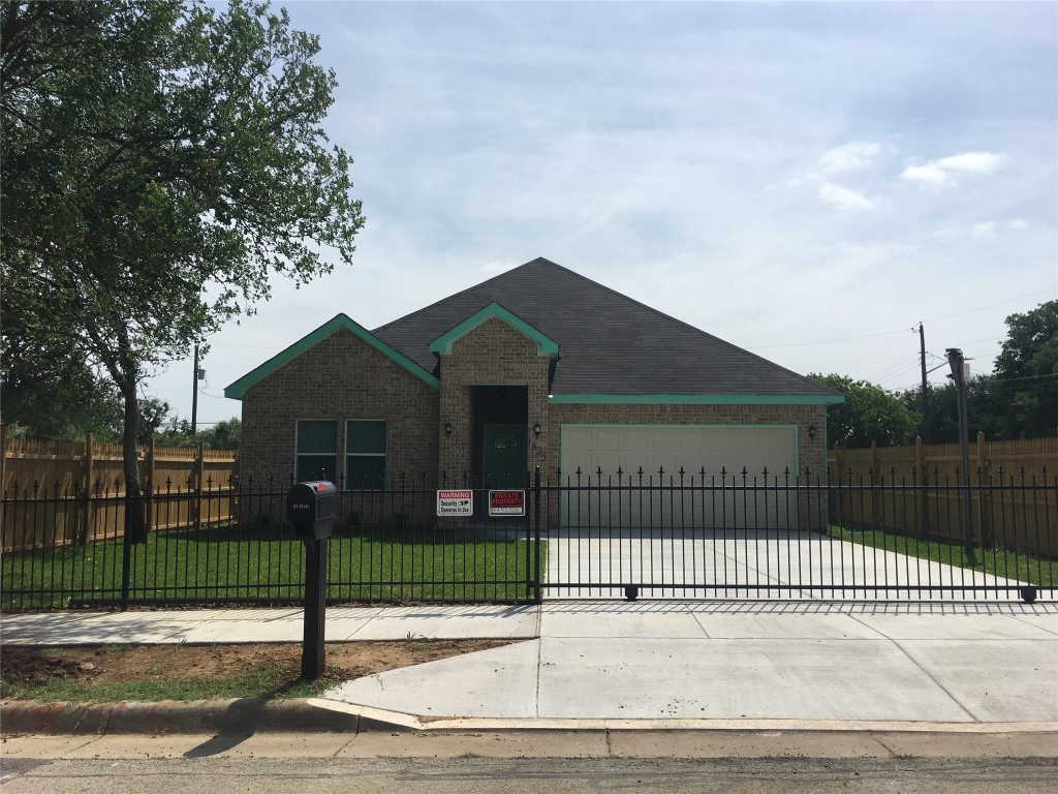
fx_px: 886
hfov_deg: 61.7
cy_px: 397
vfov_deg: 48.2
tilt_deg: +4.9
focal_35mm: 29
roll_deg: -1.3
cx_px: 529
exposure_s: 1/3077
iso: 25
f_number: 2.2
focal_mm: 4.15
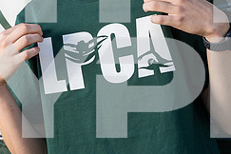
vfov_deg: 15.4
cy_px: -27
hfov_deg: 23.6
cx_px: 81
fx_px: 552
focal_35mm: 86
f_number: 8
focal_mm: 36
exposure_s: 1/250
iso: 320
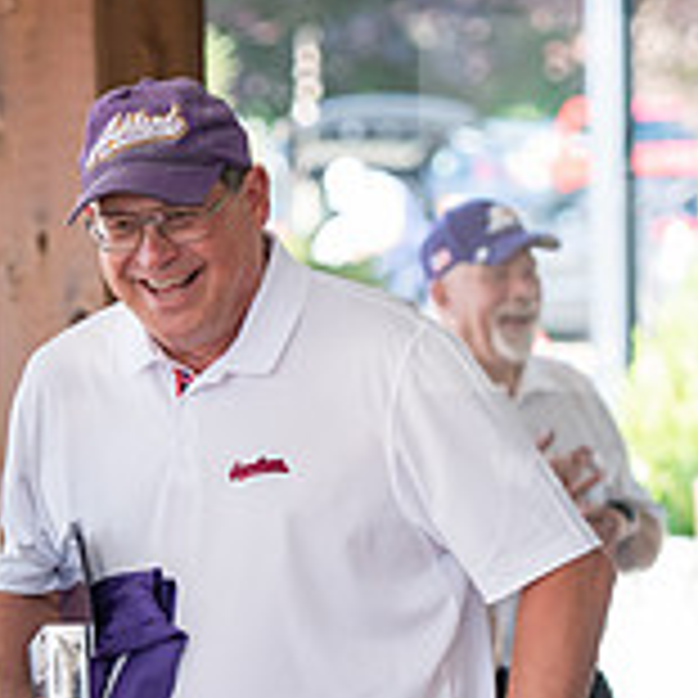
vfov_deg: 5.3
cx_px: 284
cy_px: 561
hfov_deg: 5.3
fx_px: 7597
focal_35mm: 333
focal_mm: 105
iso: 320
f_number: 3.2
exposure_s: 1/320
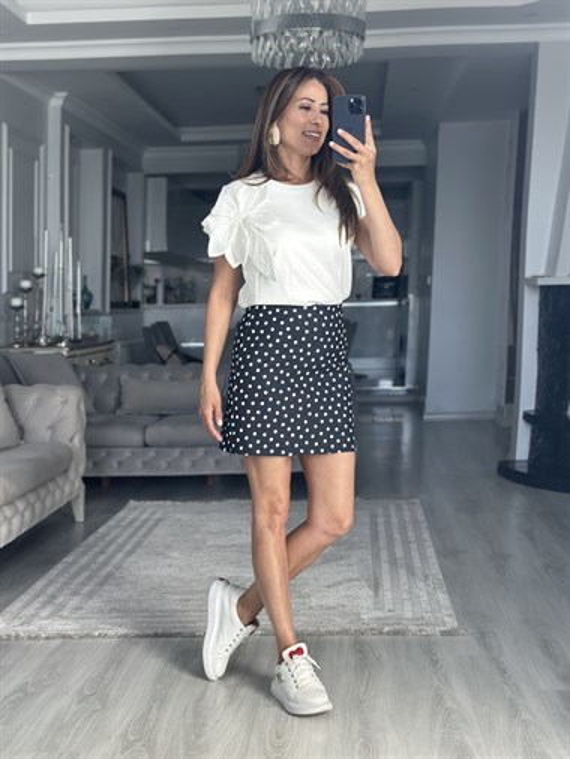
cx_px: 285
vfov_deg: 39.6
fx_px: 1053
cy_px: 380
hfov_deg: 30.3
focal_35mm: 48
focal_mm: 6.86
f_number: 1.78
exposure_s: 1/161
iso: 100
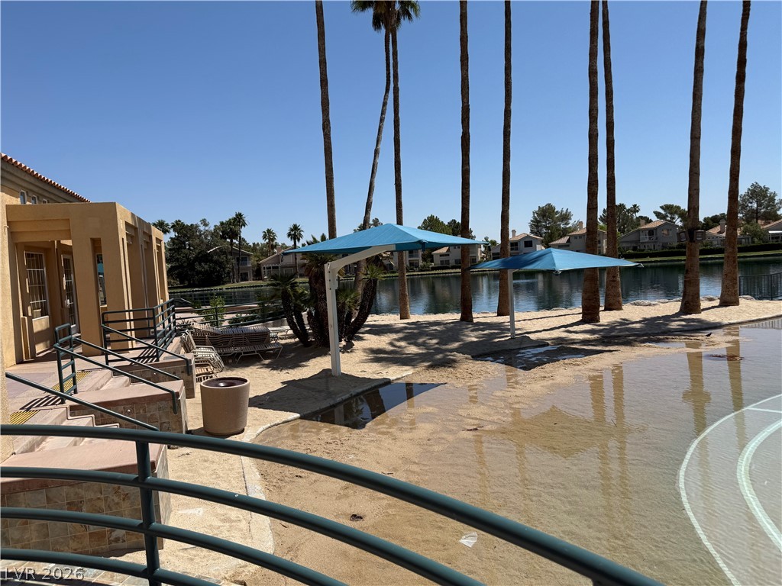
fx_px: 542
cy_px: 293
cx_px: 391
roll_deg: +4.5
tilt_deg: -3.4
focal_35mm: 24
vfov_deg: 56.8
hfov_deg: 71.6
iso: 80
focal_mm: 6.76
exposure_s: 1/8130
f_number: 1.78
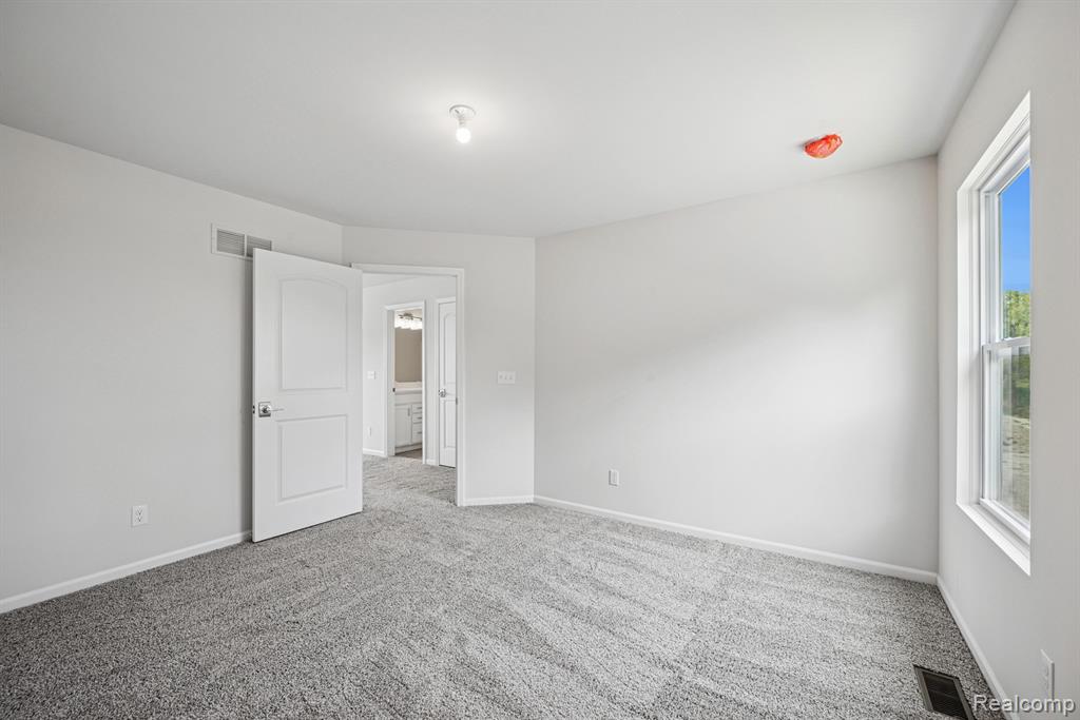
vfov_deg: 81.2
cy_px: 360
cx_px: 540
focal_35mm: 14
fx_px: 420
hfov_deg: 104.2
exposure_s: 1/1.67
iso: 80
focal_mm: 14
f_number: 9
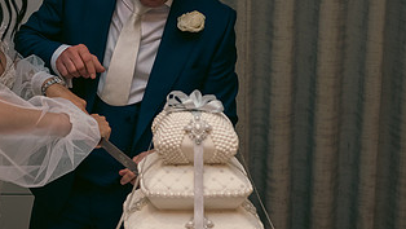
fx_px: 937
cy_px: 54
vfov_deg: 13.9
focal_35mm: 87
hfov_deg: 24.2
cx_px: 102
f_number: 3.5
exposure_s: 1/160
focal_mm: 45
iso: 800
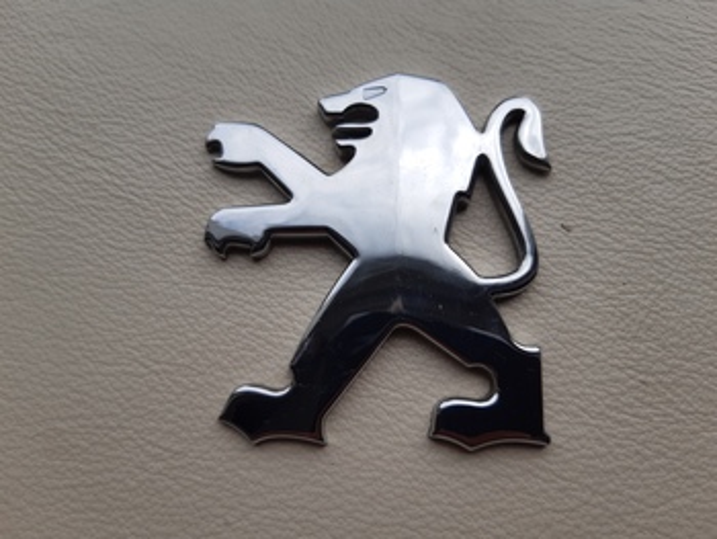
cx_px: 358
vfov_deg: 53.1
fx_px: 539
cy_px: 270
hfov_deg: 67.3
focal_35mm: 26
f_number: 1.7
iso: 40
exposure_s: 1/743
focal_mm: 3.92
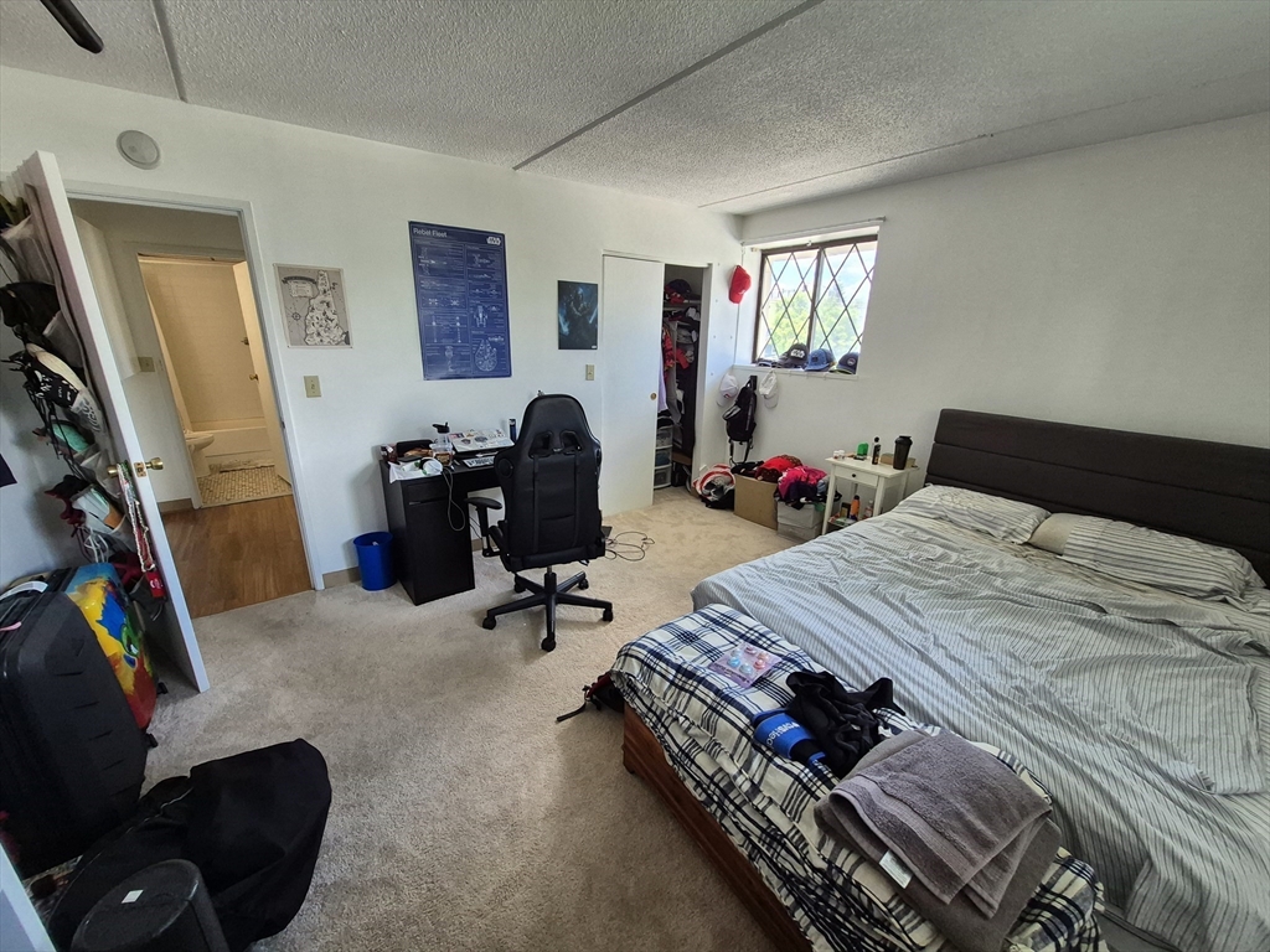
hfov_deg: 106.2
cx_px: 635
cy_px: 476
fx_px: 477
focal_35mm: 13
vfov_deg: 89.9
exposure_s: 1/60
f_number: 2.2
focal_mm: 1.74
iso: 160
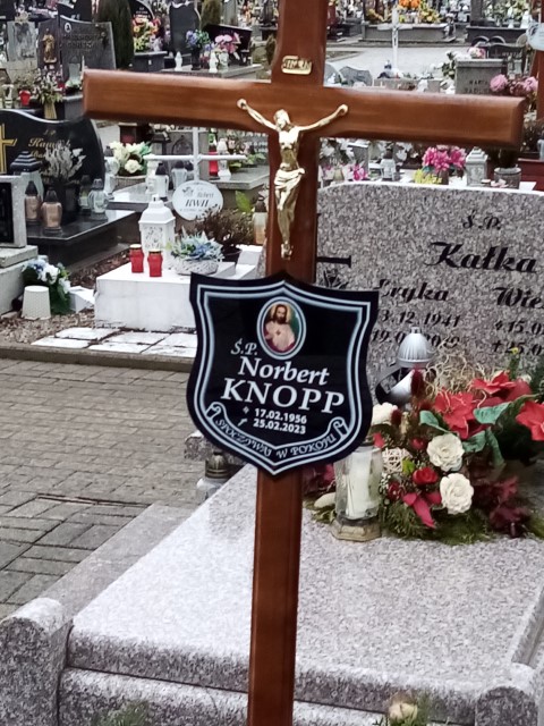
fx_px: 545
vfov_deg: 67.3
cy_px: 363
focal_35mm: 26
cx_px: 272
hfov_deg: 53.1
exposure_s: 1/128
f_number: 1.8
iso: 111
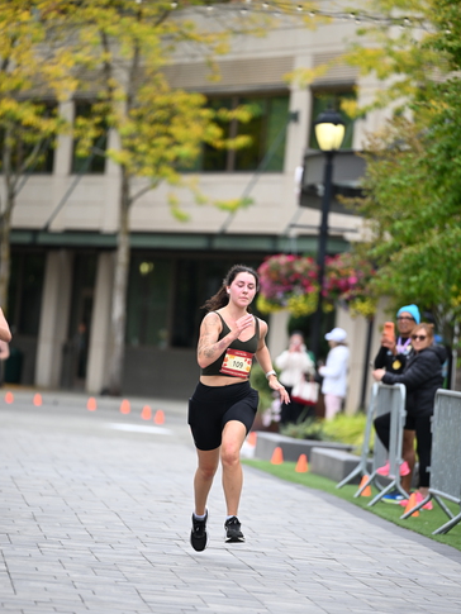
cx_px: 231
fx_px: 3869
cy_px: 329
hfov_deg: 6.8
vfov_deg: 9.1
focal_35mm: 218
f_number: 2.8
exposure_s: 1/2000
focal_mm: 200
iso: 640
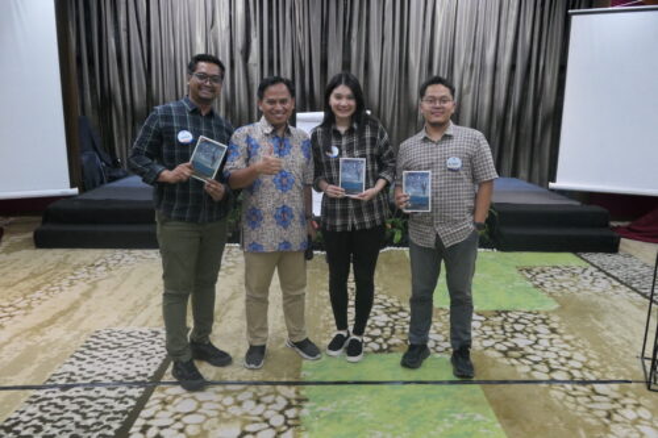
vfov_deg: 46.4
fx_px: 512
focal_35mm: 28
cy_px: 219
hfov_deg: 65.5
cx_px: 329
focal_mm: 10.2
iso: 1600
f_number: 2.5
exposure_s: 1/50
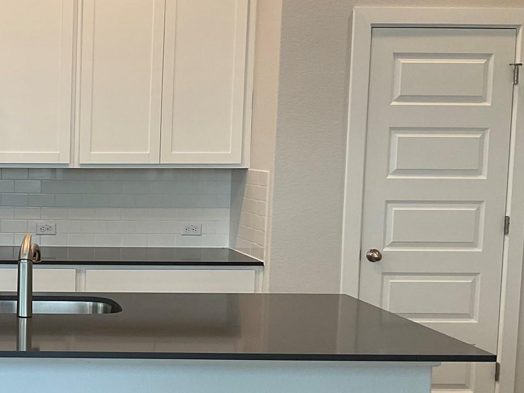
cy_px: 238
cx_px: -44
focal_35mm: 66
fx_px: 999
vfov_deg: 22.2
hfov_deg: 27.1
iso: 40
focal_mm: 3
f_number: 1.8
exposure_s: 1/60
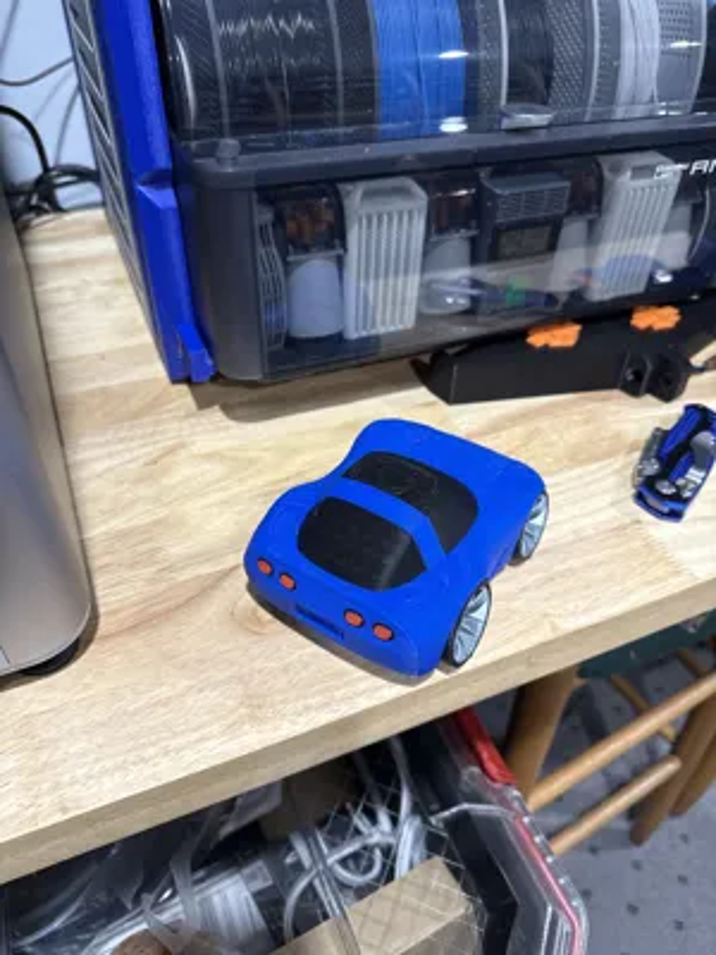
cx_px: 358
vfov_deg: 71.6
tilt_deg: -40.2
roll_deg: -1.4
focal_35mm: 24
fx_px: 662
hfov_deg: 56.8
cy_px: 478
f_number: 1.78
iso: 200
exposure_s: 1/60
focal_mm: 6.76
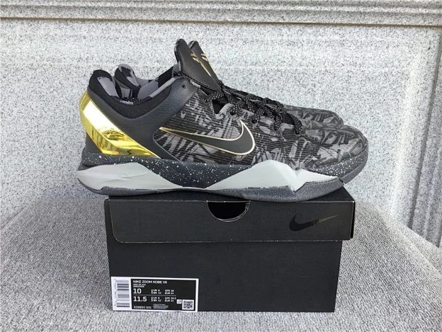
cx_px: 221
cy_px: 166
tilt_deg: -18.1
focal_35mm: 31
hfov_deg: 58.4
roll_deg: -0.6
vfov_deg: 45.4
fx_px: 396
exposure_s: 1/221
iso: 25
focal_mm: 3.3
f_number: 2.4
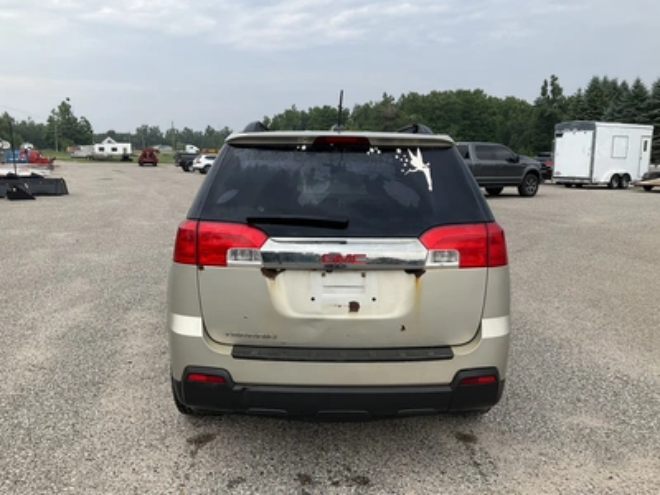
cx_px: 330
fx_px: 553
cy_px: 248
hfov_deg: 61.7
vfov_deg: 48.2
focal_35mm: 29
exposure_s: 1/804
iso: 25
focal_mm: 3
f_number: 1.8
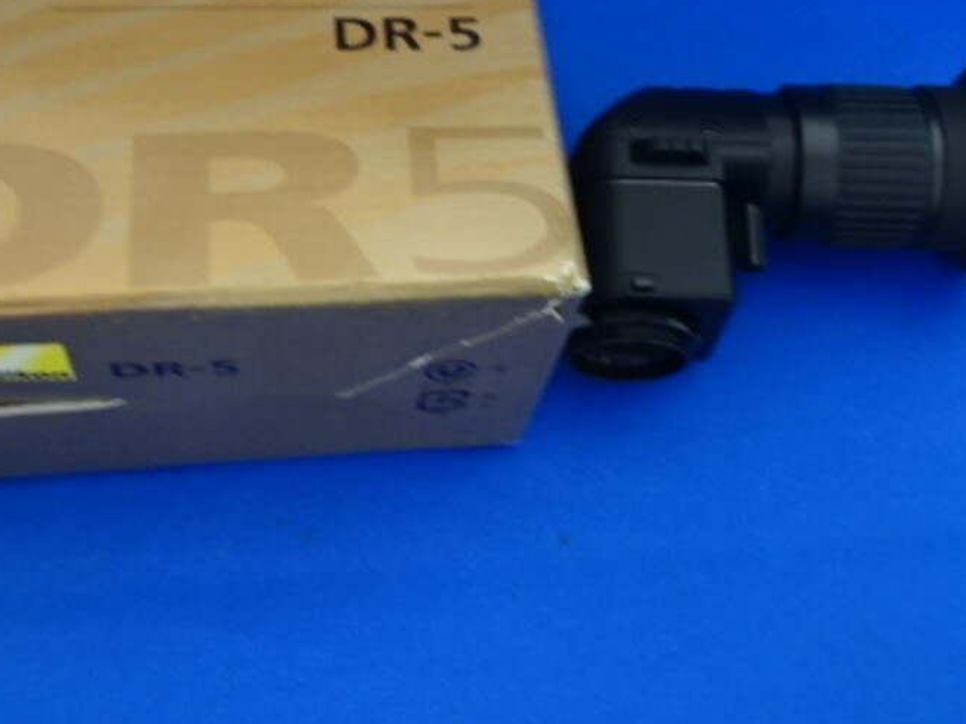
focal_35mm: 44
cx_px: 417
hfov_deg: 42.9
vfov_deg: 31.5
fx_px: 1228
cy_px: 91
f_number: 3.5
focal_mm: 4.1
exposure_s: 1/30
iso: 320
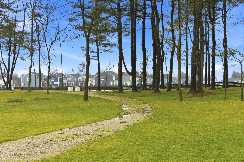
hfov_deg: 38.2
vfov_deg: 26.0
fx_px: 352
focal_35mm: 52
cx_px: 122
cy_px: 81
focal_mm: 35
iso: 400
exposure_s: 1/80
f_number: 13
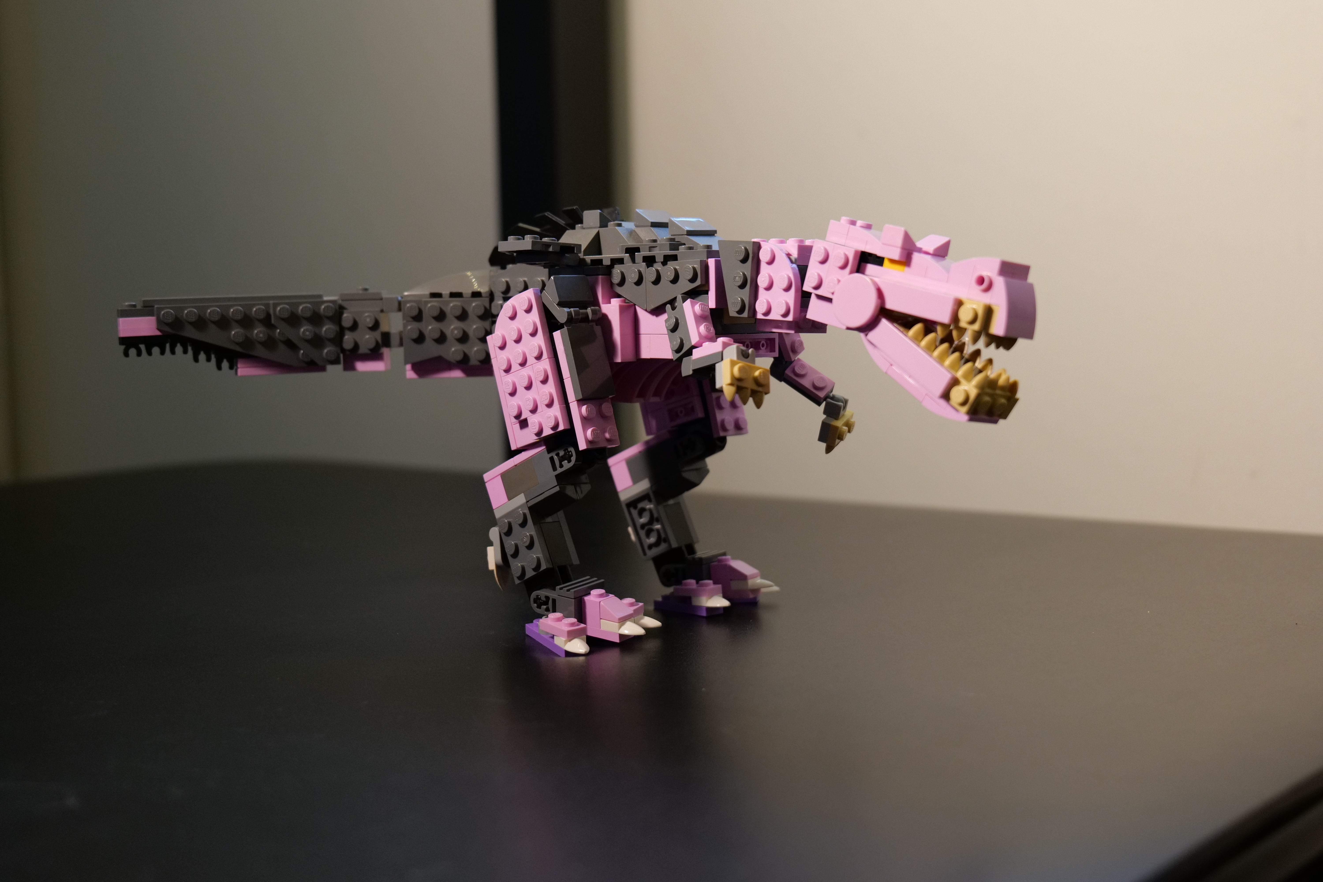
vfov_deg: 29.2
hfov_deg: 42.7
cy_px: 441
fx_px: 1690
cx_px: 662
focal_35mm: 46
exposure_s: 1/60
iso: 2500
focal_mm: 46
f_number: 5
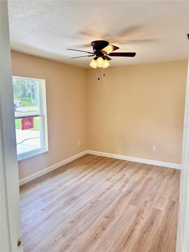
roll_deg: -0.3
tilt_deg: -8.8
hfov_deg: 53.1
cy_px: 126
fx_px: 189
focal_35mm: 26
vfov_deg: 67.3
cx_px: 94
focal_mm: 5.96
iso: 64
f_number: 1.6
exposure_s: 1/130
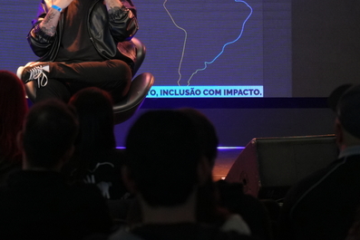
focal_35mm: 214
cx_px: 18
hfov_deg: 9.6
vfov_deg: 6.4
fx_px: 2141
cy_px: 34
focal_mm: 70
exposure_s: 1/160
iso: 1600
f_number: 2.8
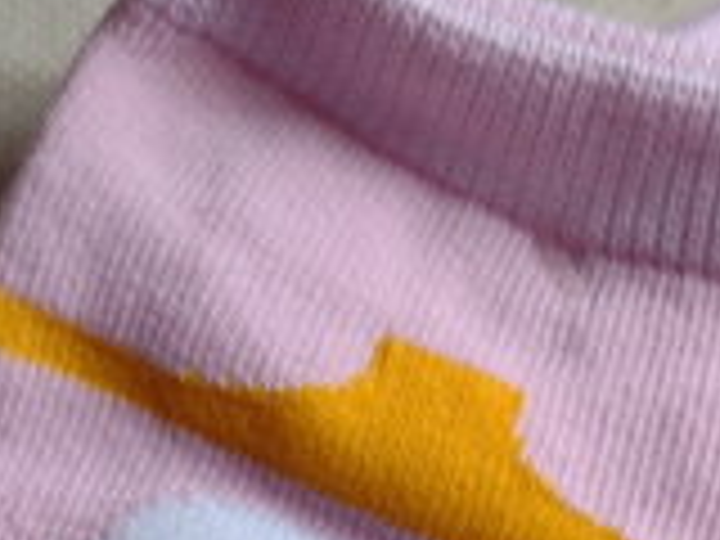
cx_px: 500
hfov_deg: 21.7
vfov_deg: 14.8
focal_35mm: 90
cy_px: 898
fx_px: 1872
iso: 166
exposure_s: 1/50
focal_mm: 4.71
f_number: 1.7
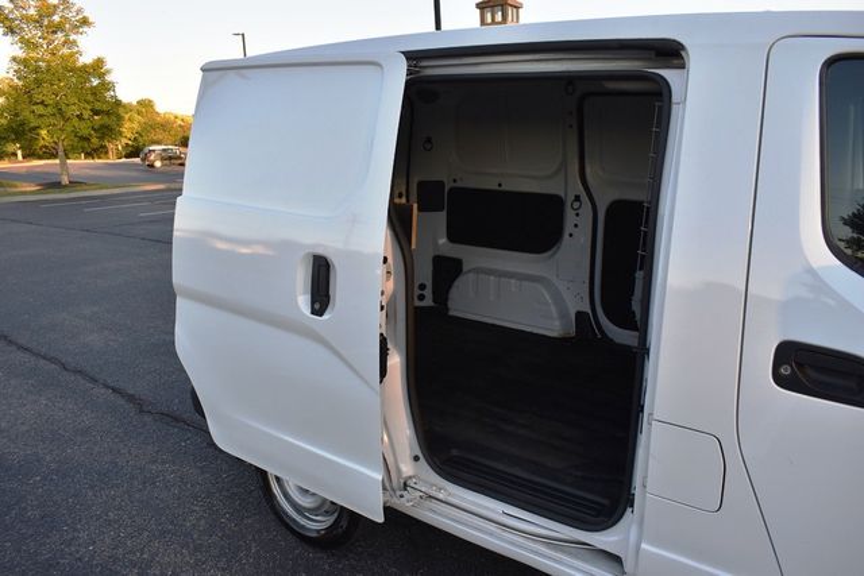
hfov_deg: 67.4
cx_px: 432
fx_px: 648
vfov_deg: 48.0
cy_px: 288
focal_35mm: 27
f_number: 5.6
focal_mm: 18
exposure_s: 1/250
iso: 250
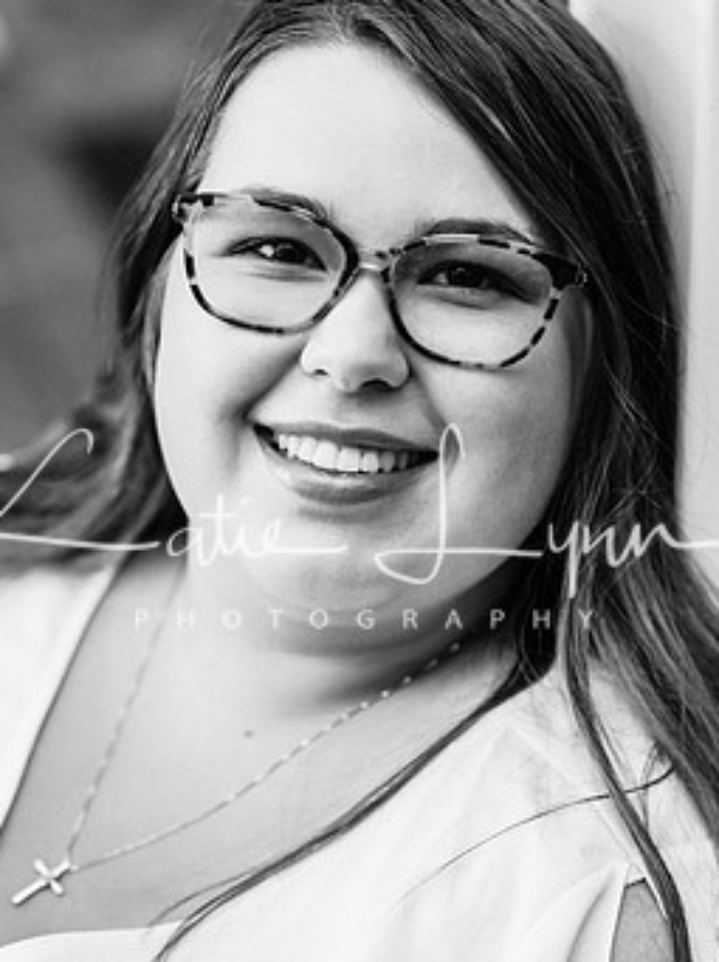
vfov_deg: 18.2
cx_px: 344
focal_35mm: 108
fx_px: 2997
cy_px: 485
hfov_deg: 13.7
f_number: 2.8
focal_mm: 85
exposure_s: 1/320
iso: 800
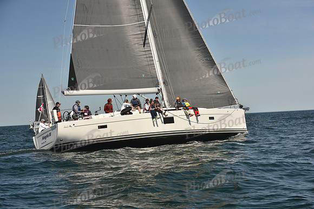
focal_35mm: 70
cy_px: 104
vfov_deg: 19.5
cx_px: 157
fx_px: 611
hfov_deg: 28.8
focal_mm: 70
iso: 250
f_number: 8
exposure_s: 1/640
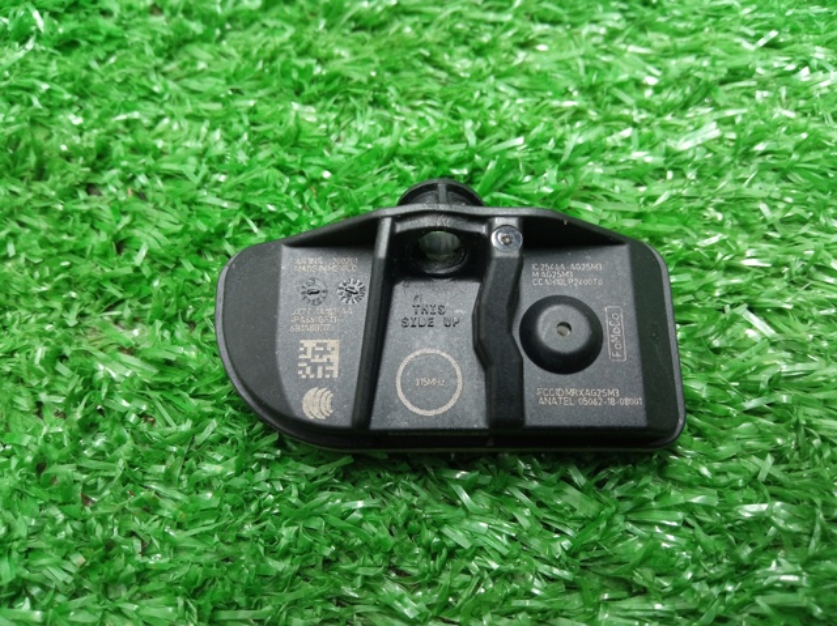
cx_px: 418
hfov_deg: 65.4
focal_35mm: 27
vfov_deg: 51.3
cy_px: 313
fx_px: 652
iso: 649
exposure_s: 1/25
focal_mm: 3.79
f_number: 2.2
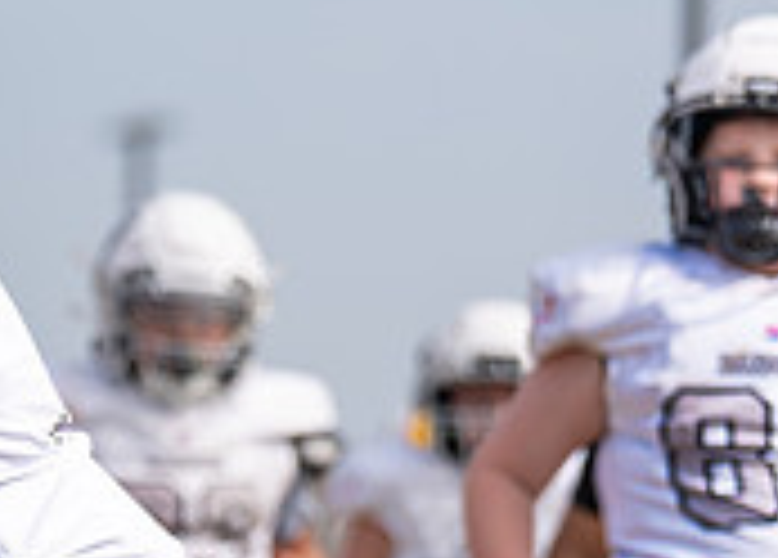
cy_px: 419
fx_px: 12764
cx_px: -531
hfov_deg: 3.5
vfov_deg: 2.5
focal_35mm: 577
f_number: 2.8
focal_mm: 117
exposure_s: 1/4000
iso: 160
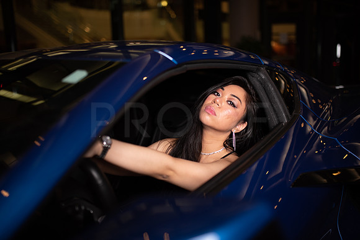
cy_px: 120
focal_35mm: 35
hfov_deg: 54.4
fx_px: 350
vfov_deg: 37.9
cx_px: 180
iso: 500
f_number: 1.4
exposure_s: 1/640
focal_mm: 35
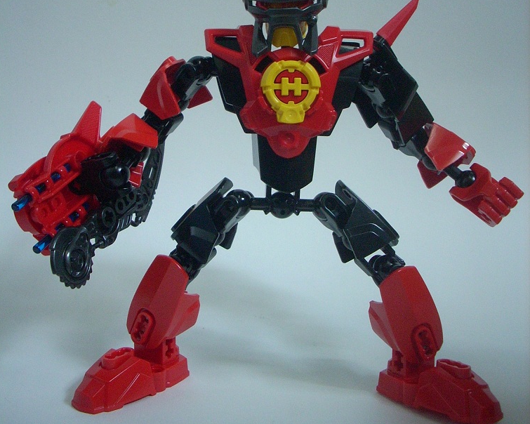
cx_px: 262
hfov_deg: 38.0
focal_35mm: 49
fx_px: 769
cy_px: 150
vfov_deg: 30.7
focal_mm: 6.2
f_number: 2.8
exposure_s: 1/12.3
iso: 200
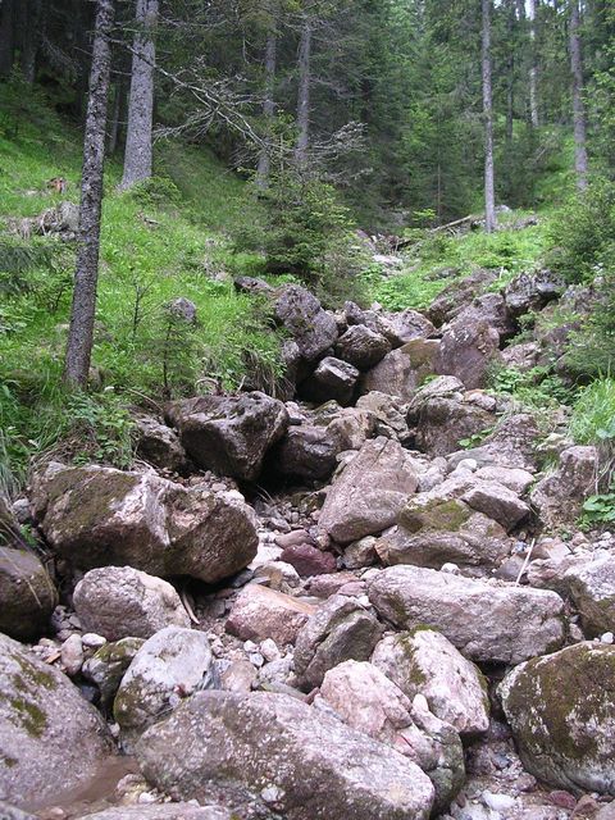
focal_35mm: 38
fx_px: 900
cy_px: 410
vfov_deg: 49.0
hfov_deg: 37.7
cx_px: 308
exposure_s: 1/80.5
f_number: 2.8
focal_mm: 5.8
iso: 400
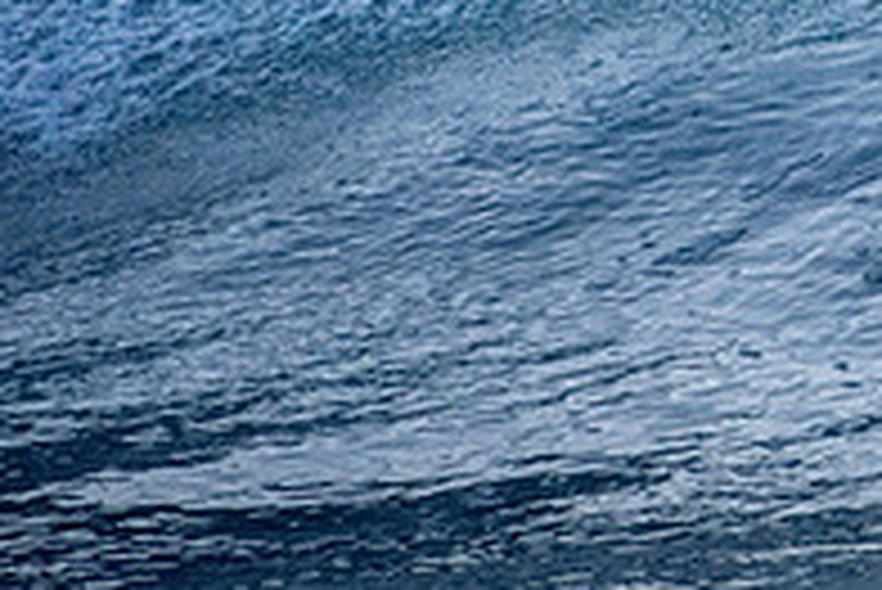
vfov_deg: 0.6
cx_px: 1296
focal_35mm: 2219
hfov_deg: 0.9
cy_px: -169
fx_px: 54404
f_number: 5.6
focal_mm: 500
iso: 9000
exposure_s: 1/1250
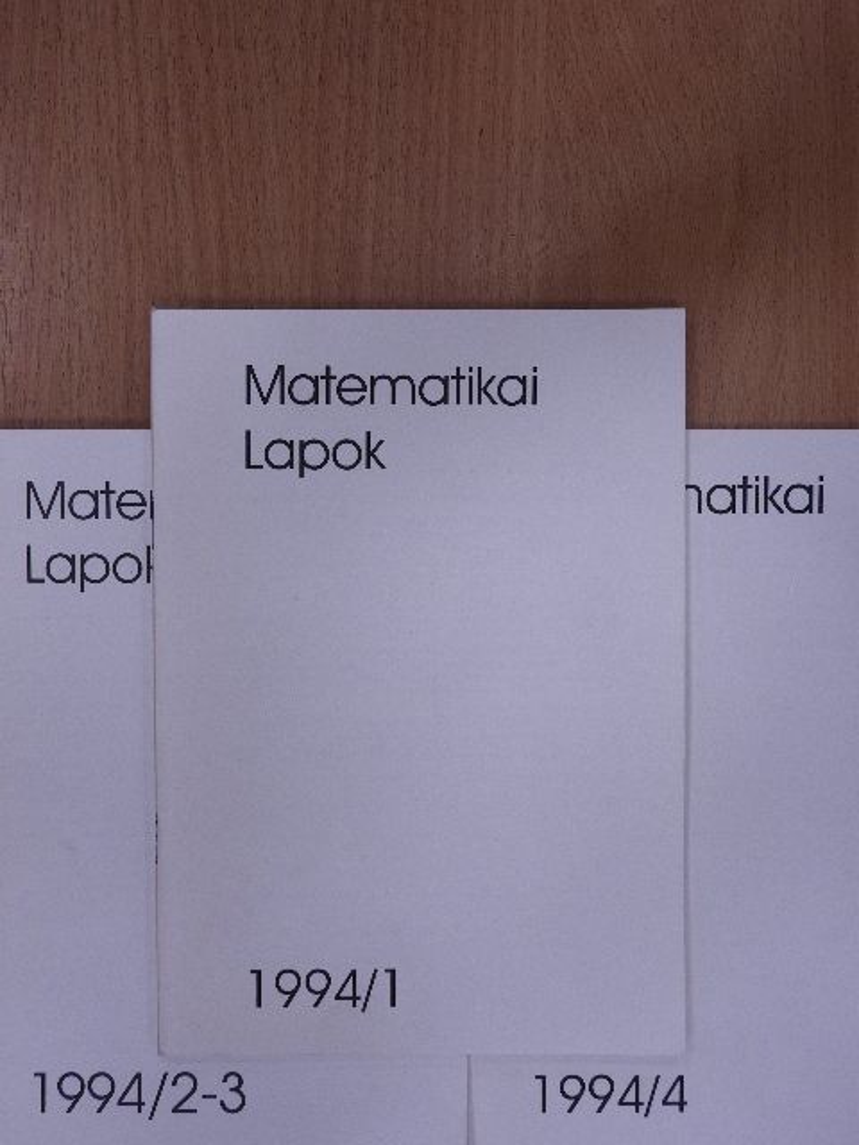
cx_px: 430
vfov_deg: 52.6
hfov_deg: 40.7
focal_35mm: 35
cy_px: 572
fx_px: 1158
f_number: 3.8
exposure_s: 1/80
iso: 125
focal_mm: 6.3
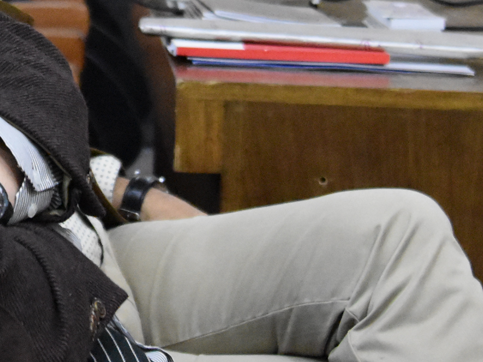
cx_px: -80
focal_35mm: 215
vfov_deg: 6.9
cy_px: -19
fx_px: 2999
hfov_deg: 9.1
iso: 5600
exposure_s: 1/60
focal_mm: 40
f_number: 4.2
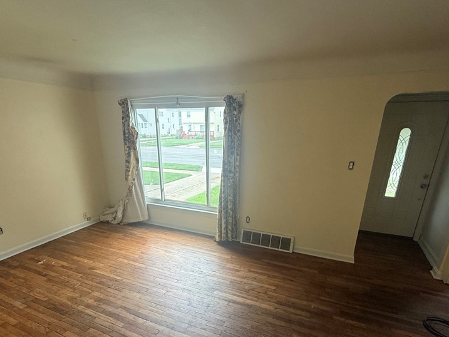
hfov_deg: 81.7
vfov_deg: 64.3
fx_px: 259
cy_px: 225
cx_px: 220
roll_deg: -0.9
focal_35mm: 20
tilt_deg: -19.5
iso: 250
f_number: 2.2
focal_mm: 2.22
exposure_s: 1/120
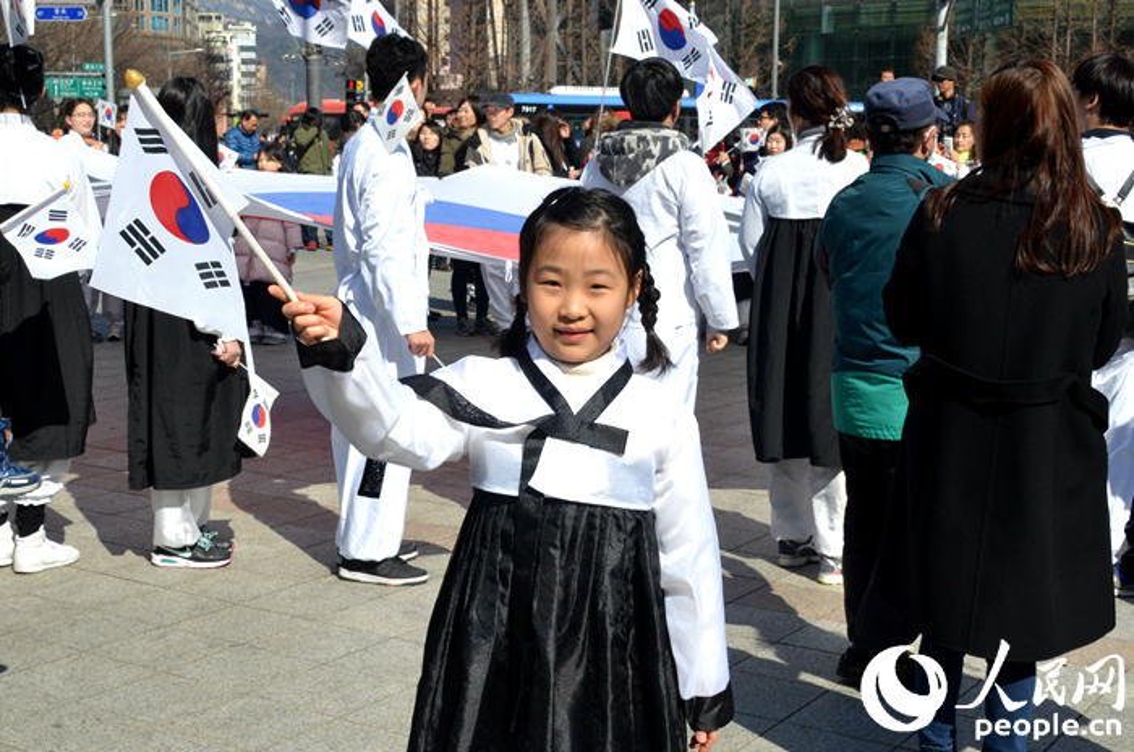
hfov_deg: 41.2
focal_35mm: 48
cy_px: 376
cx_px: 567
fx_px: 1509
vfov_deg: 28.0
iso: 800
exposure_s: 1/800
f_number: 14
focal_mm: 32
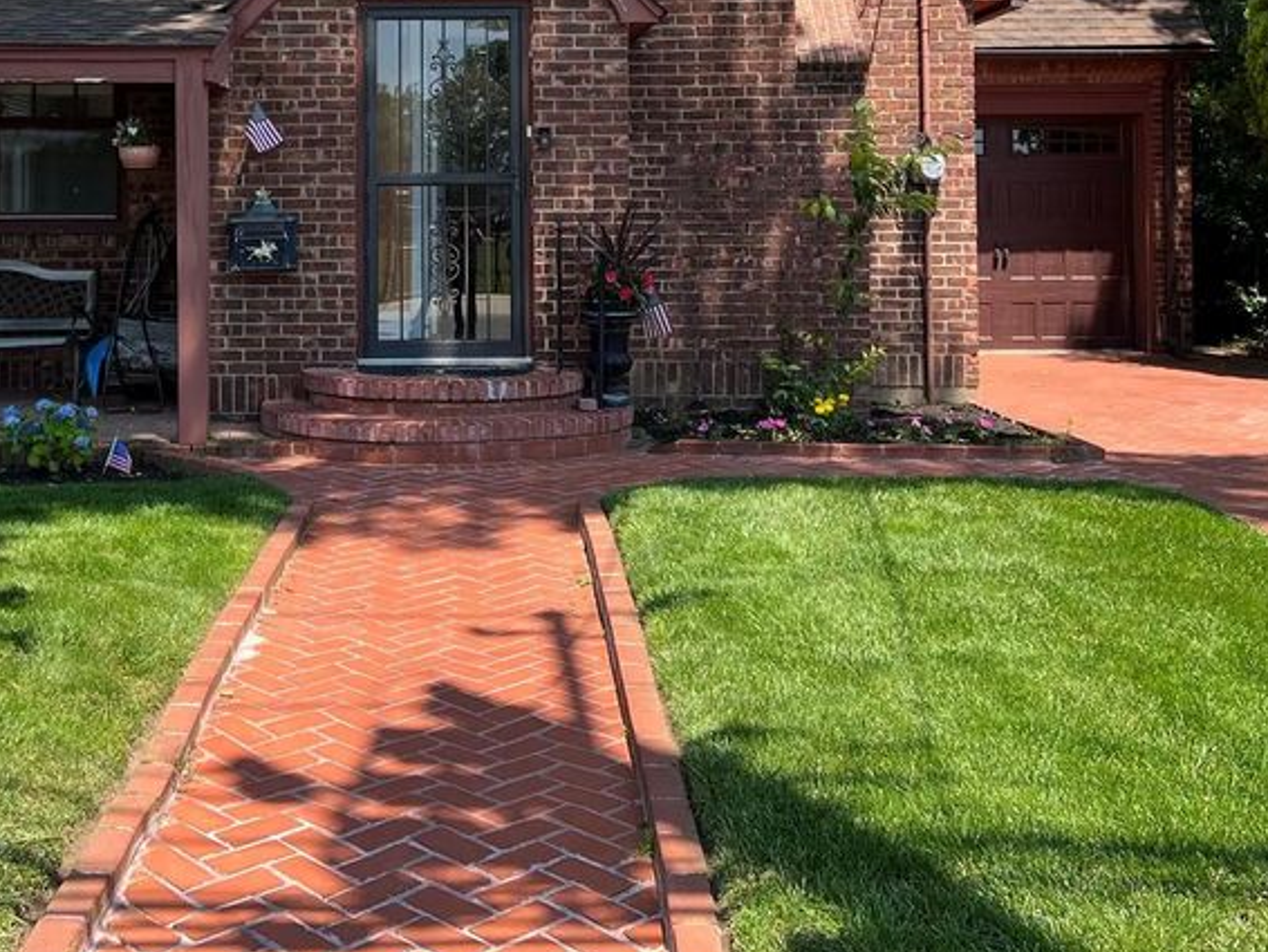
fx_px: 1722
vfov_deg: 30.0
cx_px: 457
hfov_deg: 40.1
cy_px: 155
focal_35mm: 47
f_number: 1.5
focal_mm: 5.7
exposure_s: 1/1488
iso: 50
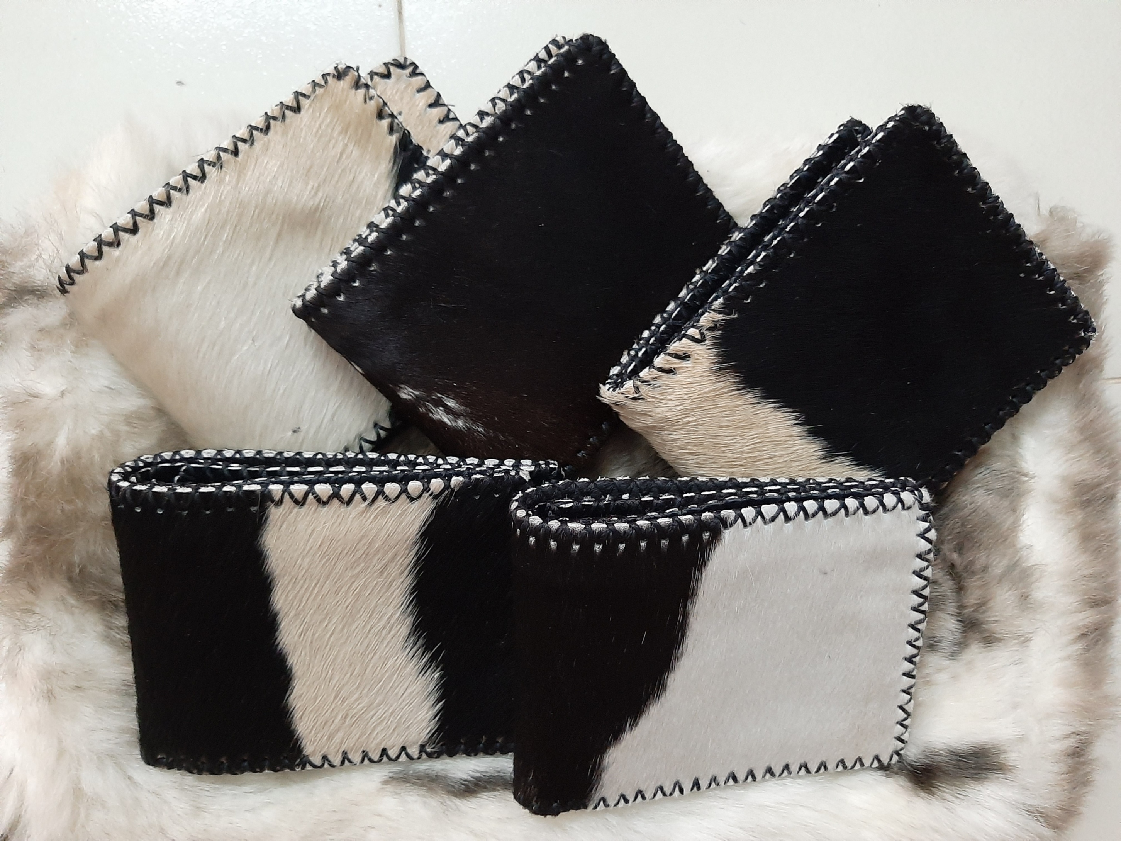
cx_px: 560
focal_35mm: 26
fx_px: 842
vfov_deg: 53.1
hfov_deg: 67.3
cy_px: 420
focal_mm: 3.93
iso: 400
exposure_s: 1/20
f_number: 1.7
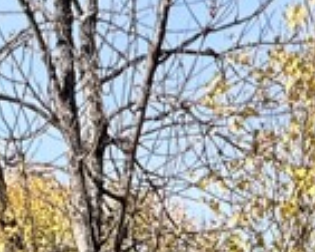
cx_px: -107
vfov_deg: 2.2
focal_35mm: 710
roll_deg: +1.0
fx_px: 6624
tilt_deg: +5.4
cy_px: 718
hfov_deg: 2.7
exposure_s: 1/631
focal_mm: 16.89
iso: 50
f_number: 2.8
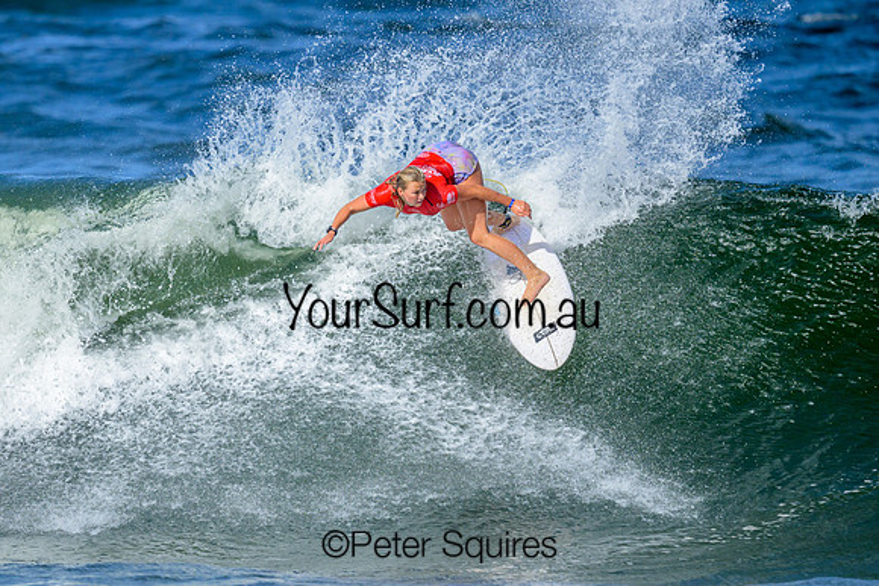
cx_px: 275
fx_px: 26864
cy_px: 341
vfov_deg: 1.3
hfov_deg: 1.9
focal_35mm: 1100
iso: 280
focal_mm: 800
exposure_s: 1/3200
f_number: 6.3
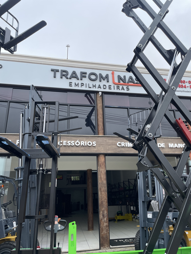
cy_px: 127
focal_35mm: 26
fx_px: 191
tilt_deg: +22.1
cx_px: 96
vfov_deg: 67.3
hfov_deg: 53.1
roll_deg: +2.8
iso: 32
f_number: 1.6
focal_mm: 4.2
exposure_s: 1/1473
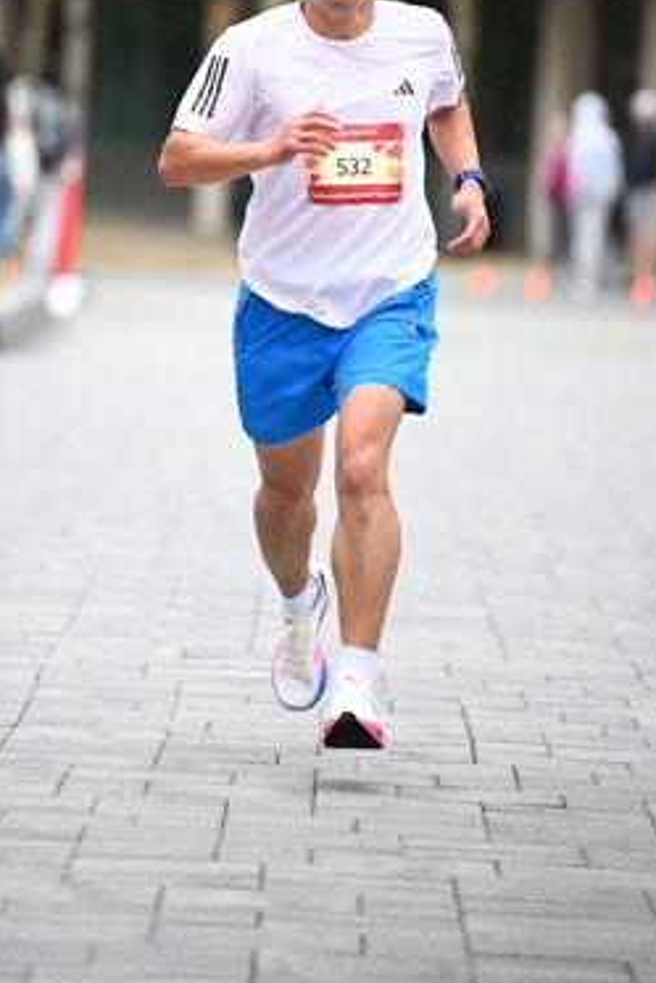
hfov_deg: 4.9
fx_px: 7646
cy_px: 308
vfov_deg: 7.3
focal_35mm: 280
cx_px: 291
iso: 1250
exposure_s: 1/1600
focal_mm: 190
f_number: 2.8
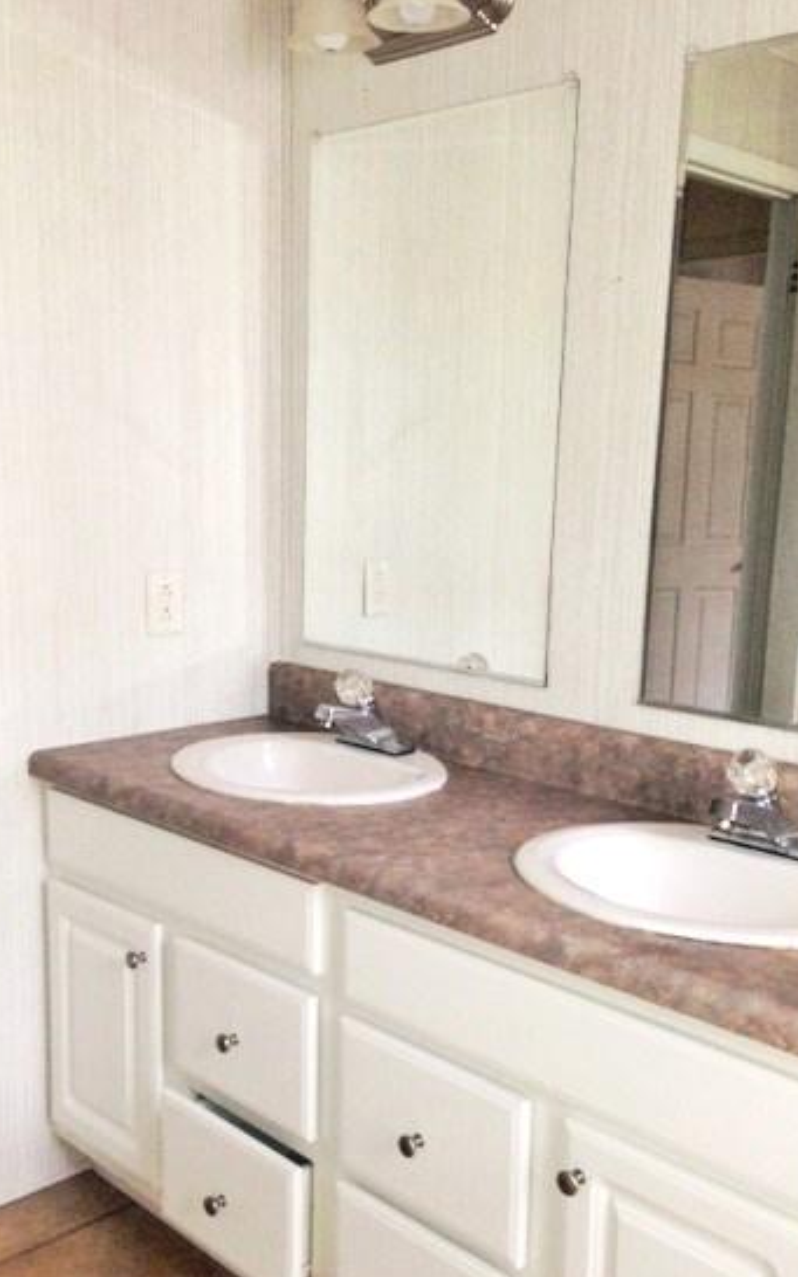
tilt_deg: -8.9
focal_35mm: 41
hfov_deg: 31.2
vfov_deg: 48.1
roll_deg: +0.1
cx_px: 374
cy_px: 706
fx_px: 1427
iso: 80
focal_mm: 4.12
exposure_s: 1/20
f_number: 2.4
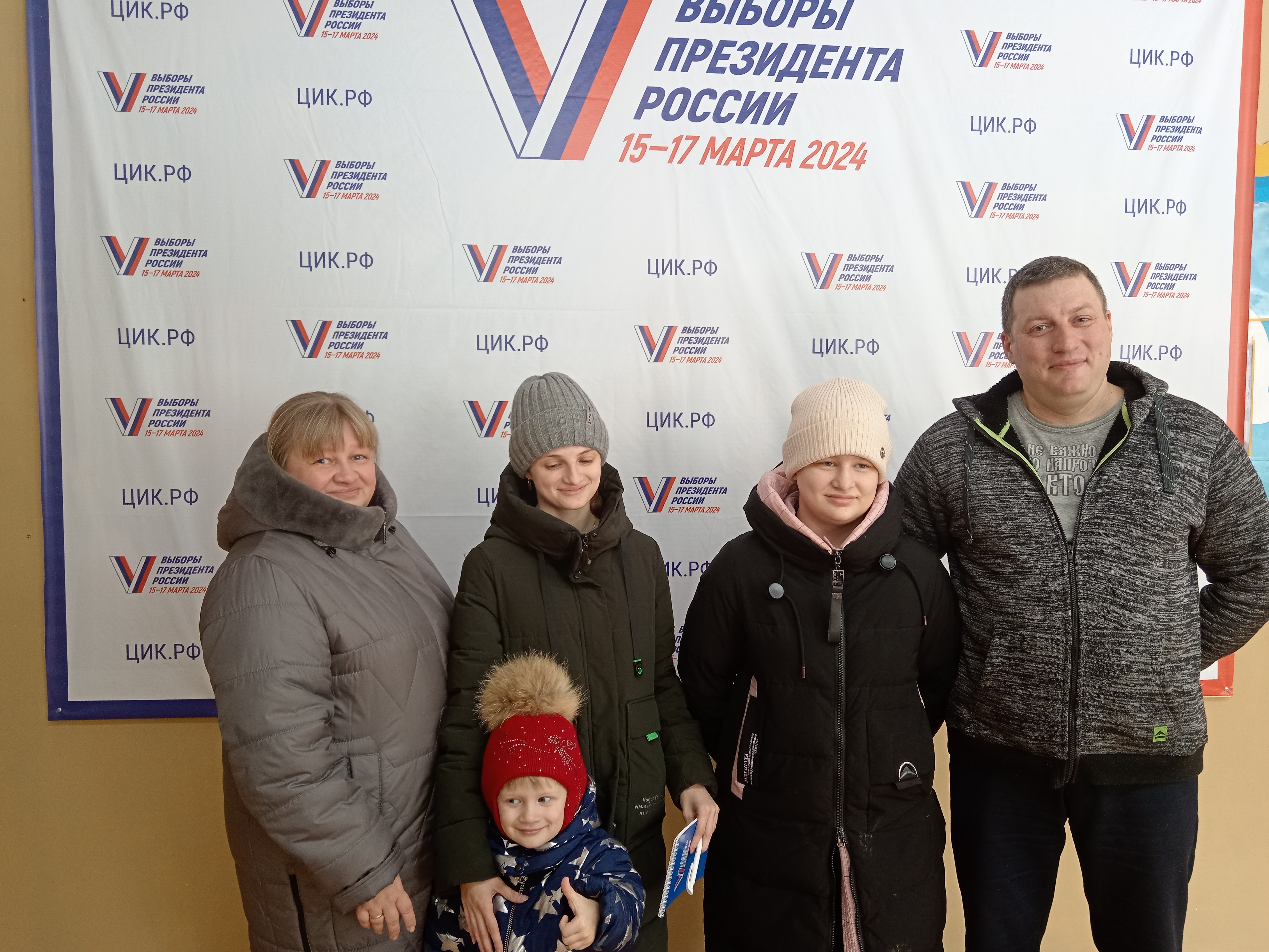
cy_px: 476
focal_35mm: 27
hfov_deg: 65.3
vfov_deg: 51.4
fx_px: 990
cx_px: 634
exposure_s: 1/50
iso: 481
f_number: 1.9
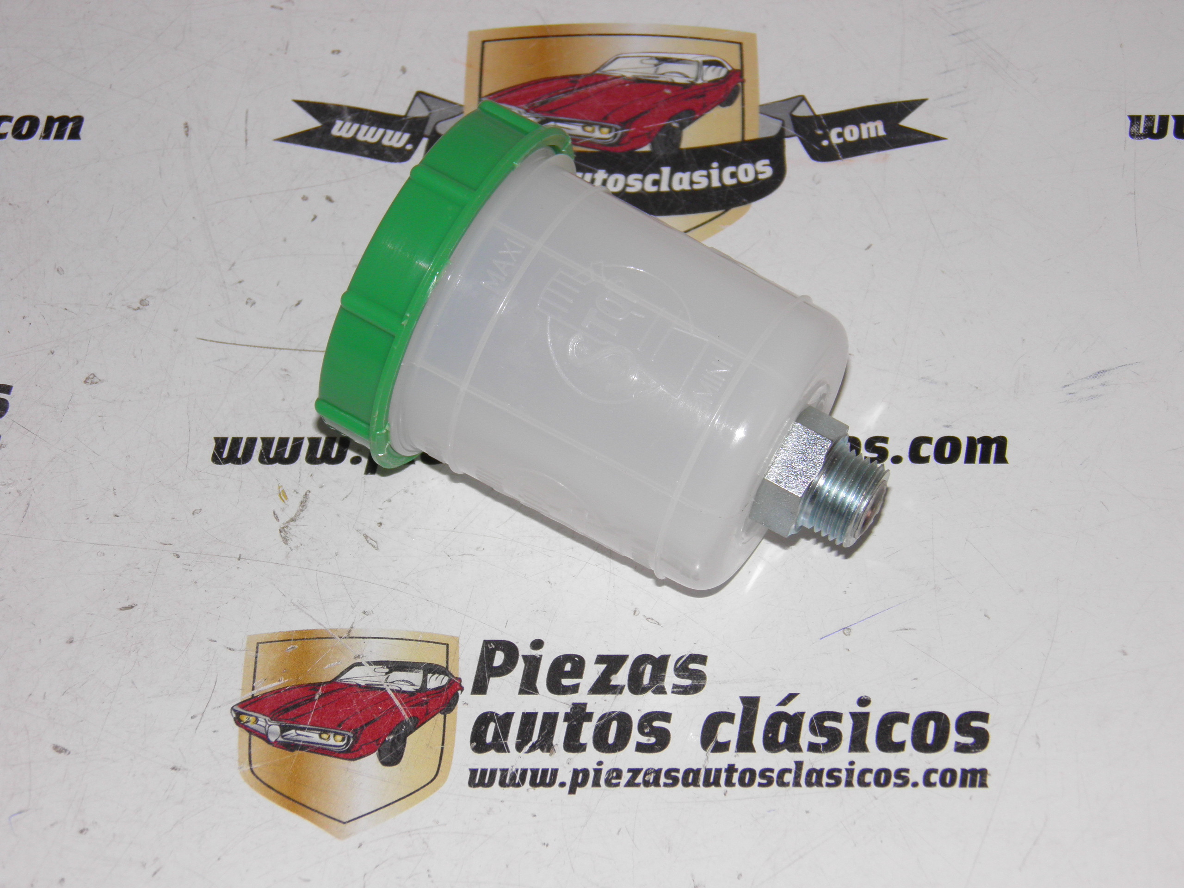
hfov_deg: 19.6
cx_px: 592
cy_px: 444
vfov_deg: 14.8
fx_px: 3420
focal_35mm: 100
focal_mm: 17.1
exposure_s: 1/125
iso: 100
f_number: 4
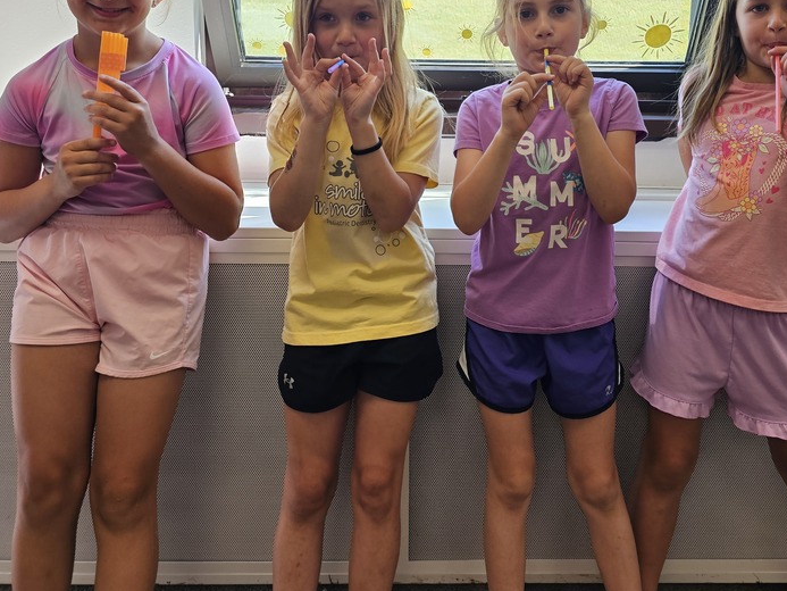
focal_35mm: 34
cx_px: 454
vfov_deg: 40.8
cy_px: 158
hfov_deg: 53.7
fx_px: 773
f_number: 1.7
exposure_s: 1/120
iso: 100
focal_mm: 6.3
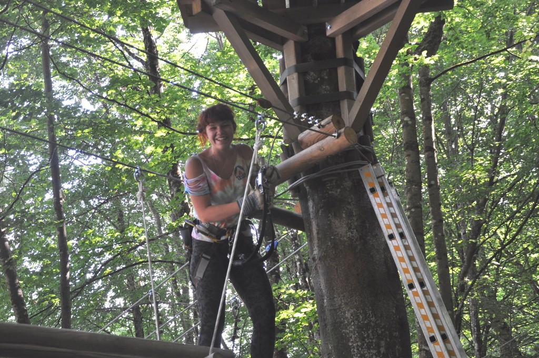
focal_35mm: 63
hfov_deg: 31.9
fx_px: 942
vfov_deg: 21.5
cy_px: 179
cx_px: 270
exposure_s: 1/80
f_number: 4.8
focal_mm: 42
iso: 400
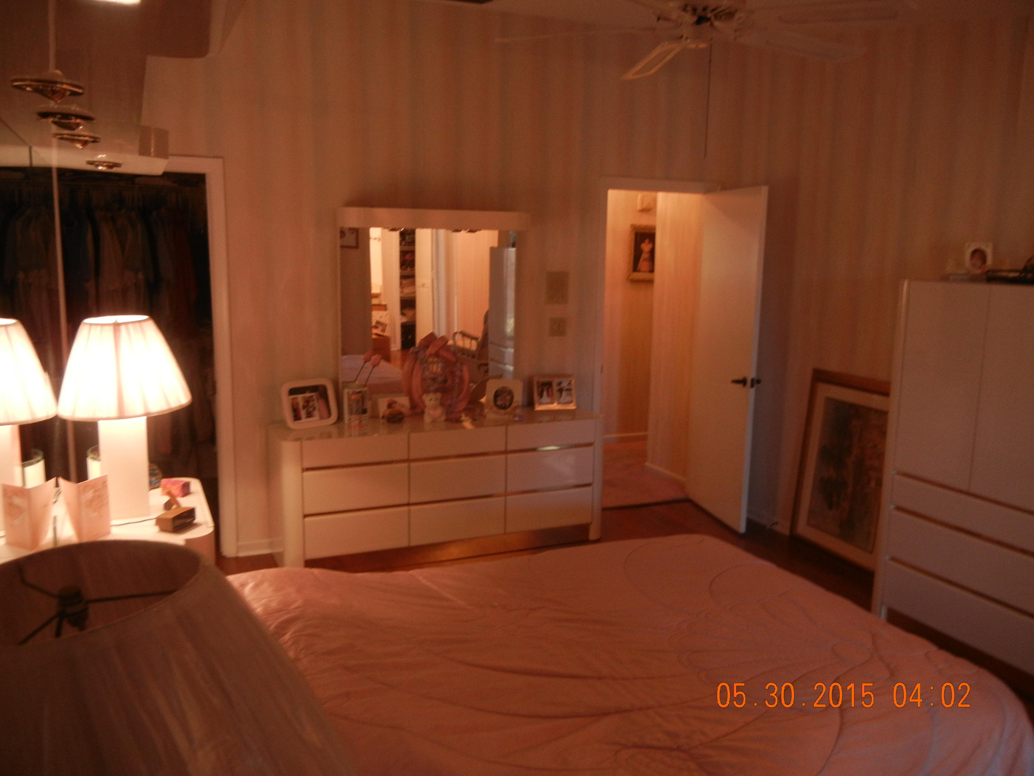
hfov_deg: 60.0
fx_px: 896
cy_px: 388
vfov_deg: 46.8
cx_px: 517
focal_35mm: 30
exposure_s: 1/30
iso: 228
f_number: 3.5
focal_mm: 5.4
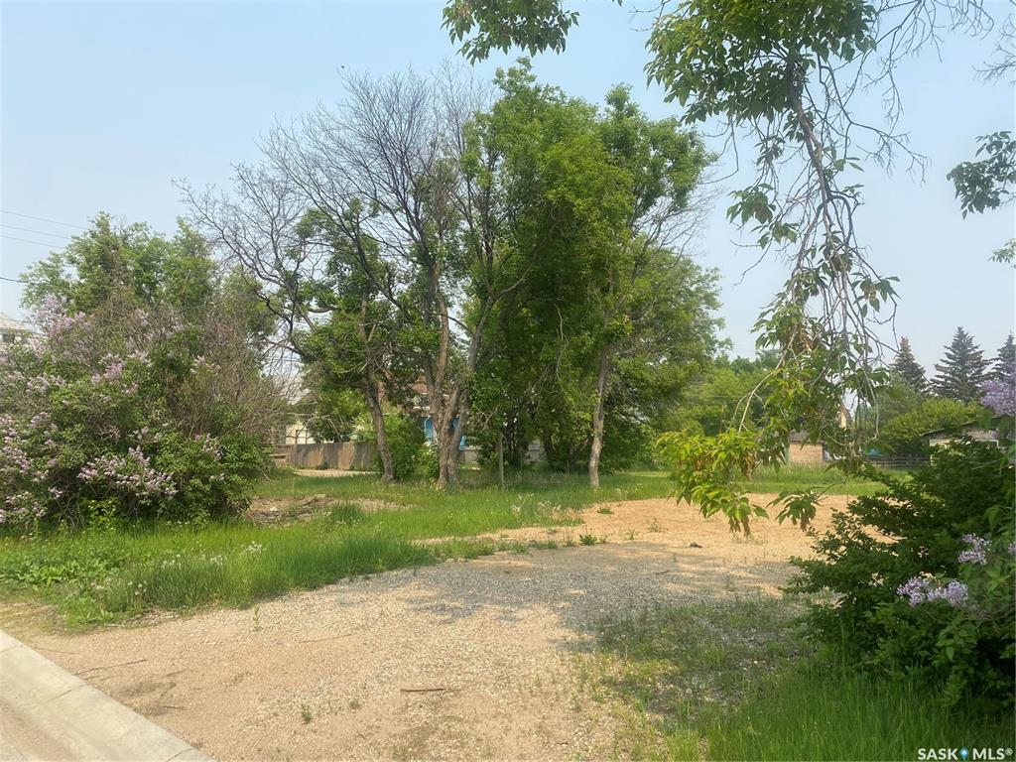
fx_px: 763
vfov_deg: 53.1
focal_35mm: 26
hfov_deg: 67.3
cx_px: 508
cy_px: 381
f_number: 1.8
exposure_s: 1/2222
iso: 32
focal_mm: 4.25
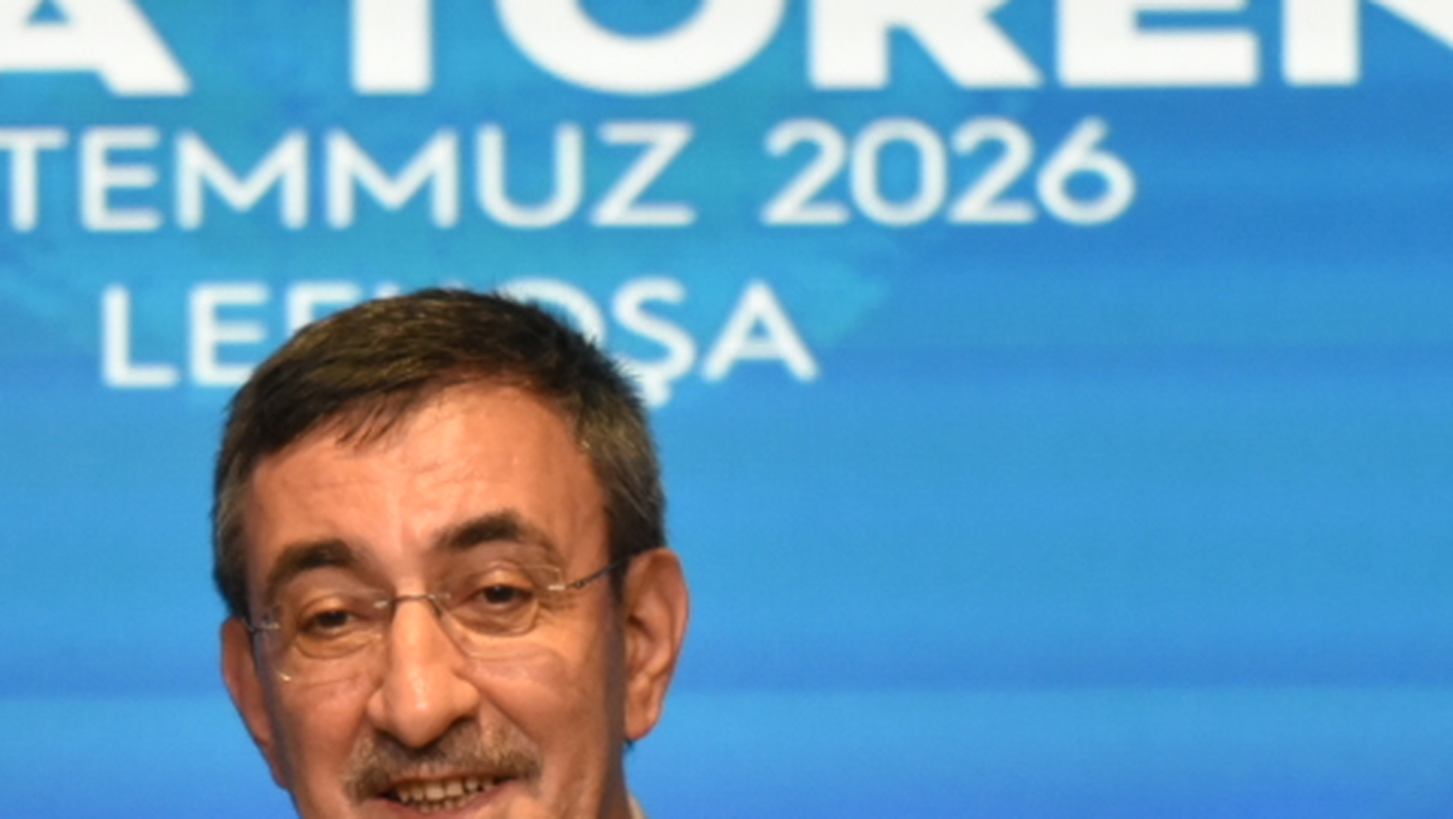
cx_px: 562
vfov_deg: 1.7
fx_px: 27173
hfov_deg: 3.1
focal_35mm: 705
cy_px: 876
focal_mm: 200
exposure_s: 1/1000
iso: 3200
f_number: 2.8
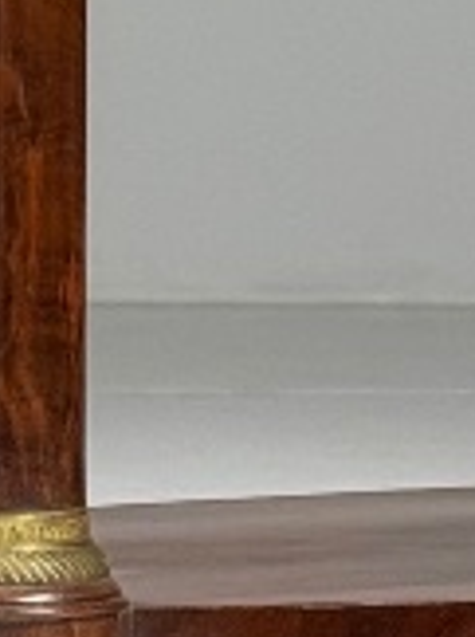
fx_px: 6531
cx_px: 224
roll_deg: -0.2
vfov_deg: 5.4
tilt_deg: +6.7
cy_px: -841
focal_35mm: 356
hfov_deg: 4.2
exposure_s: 1/50
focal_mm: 6.76
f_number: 1.78
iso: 125
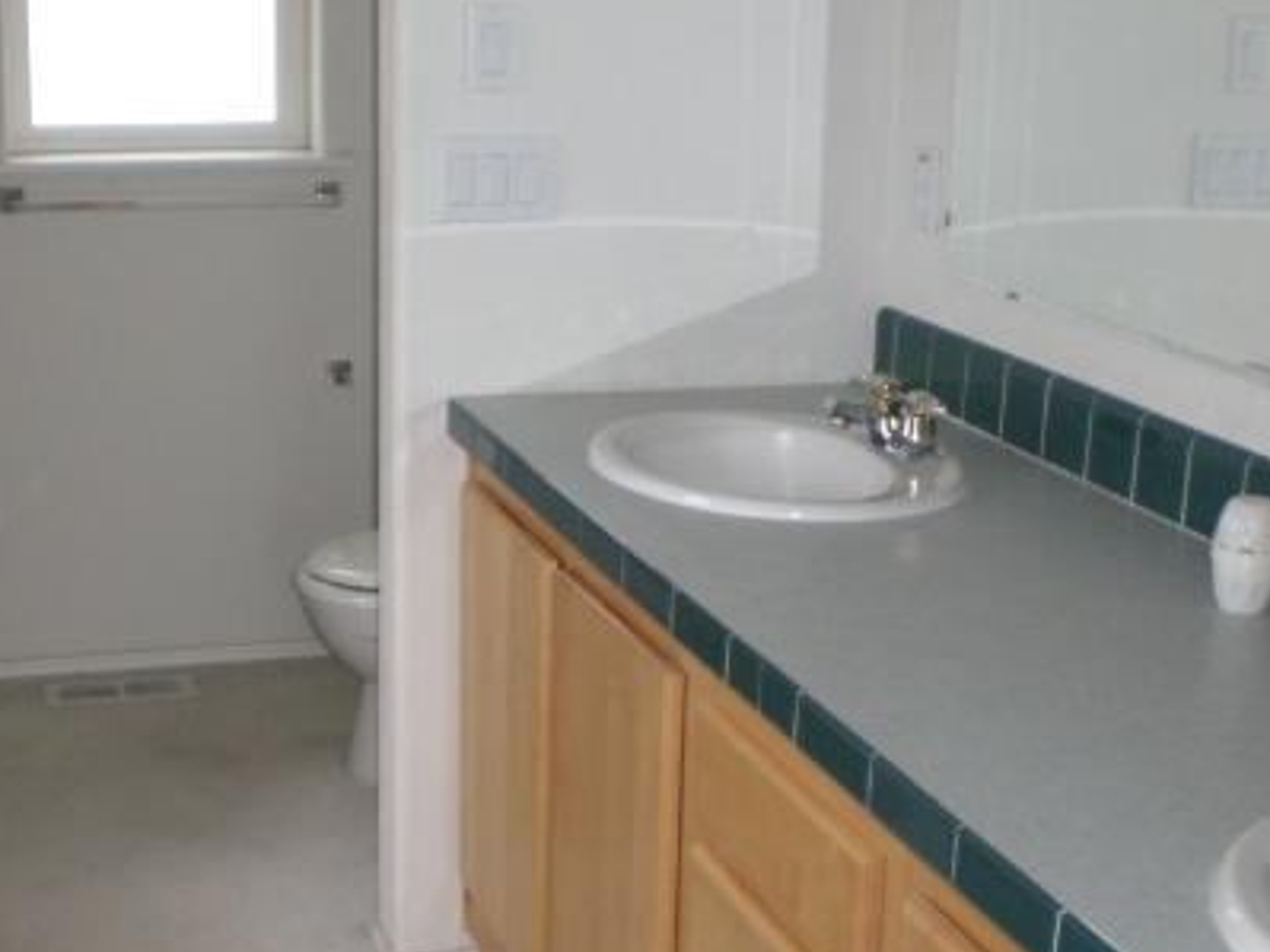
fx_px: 2237
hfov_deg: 31.7
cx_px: 633
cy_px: 532
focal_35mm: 61
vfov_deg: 24.0
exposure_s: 1/60
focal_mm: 6.3
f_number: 3.1
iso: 200
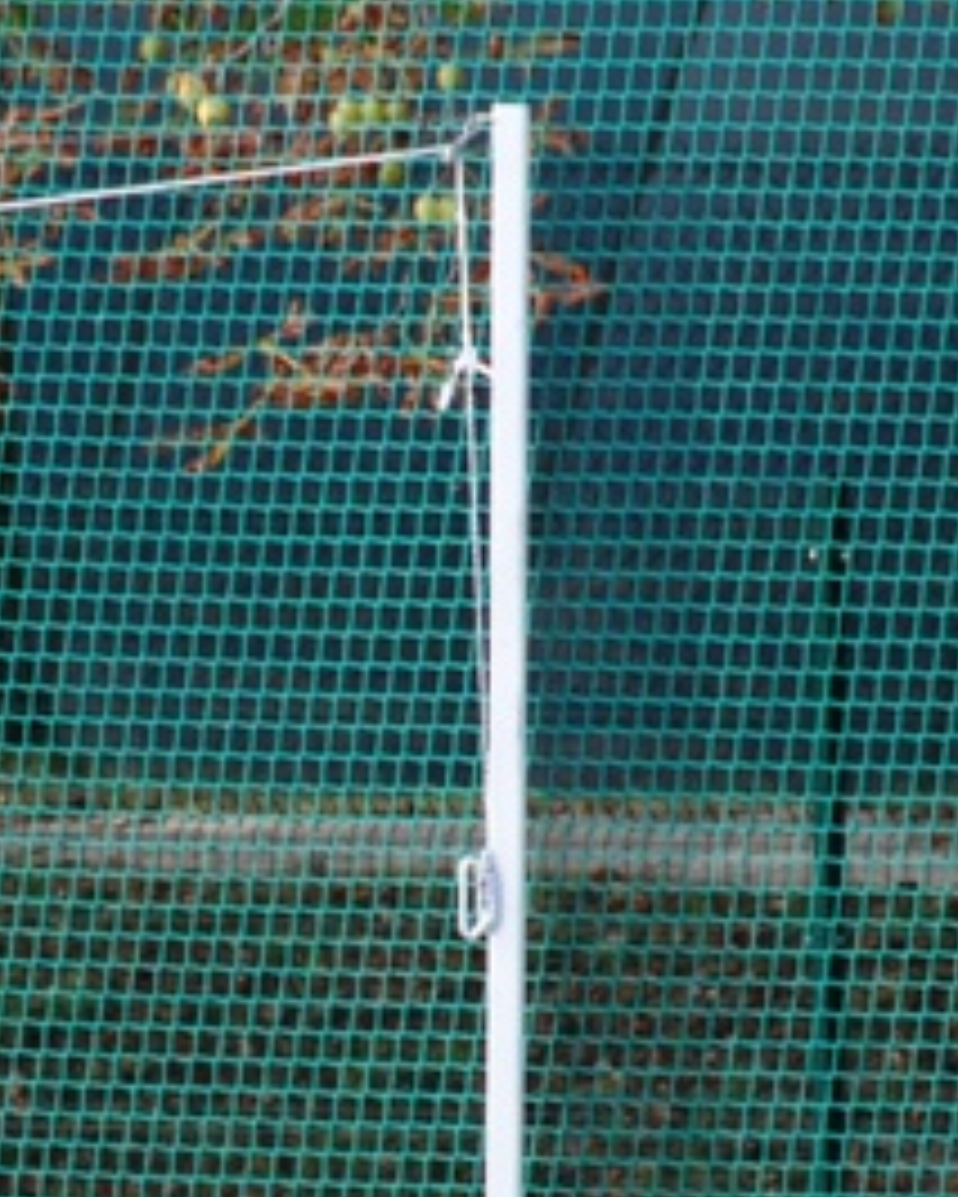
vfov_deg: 1.8
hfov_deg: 1.4
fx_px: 38432
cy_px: 952
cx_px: 157
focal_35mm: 1085
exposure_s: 1/100
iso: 400
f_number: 5.6
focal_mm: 200
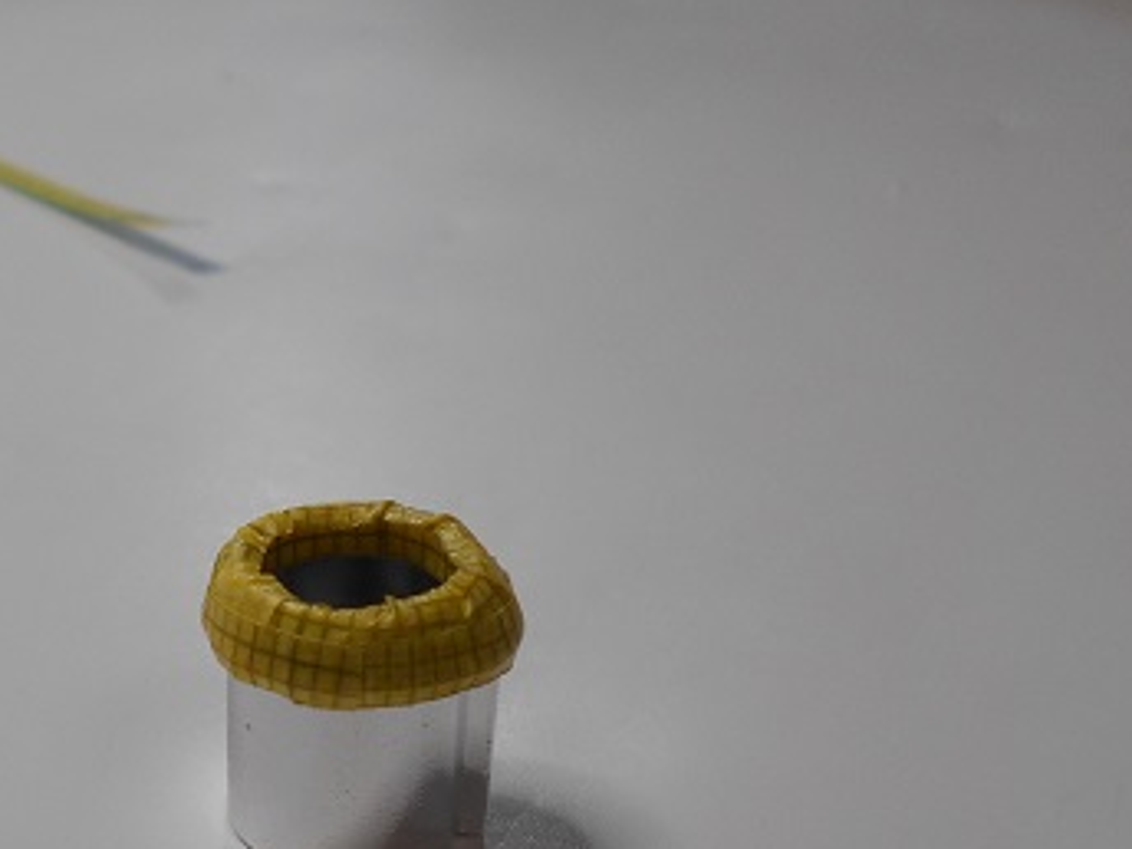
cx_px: 339
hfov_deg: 39.0
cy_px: 592
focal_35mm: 48
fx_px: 1570
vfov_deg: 30.0
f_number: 3.4
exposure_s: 1/160
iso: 80
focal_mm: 5.1
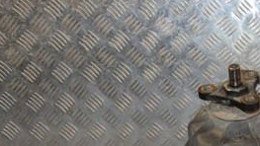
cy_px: 179
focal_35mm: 86
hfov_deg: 23.9
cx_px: 245
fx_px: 593
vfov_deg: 13.6
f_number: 7.1
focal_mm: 24
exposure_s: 1/200
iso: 800
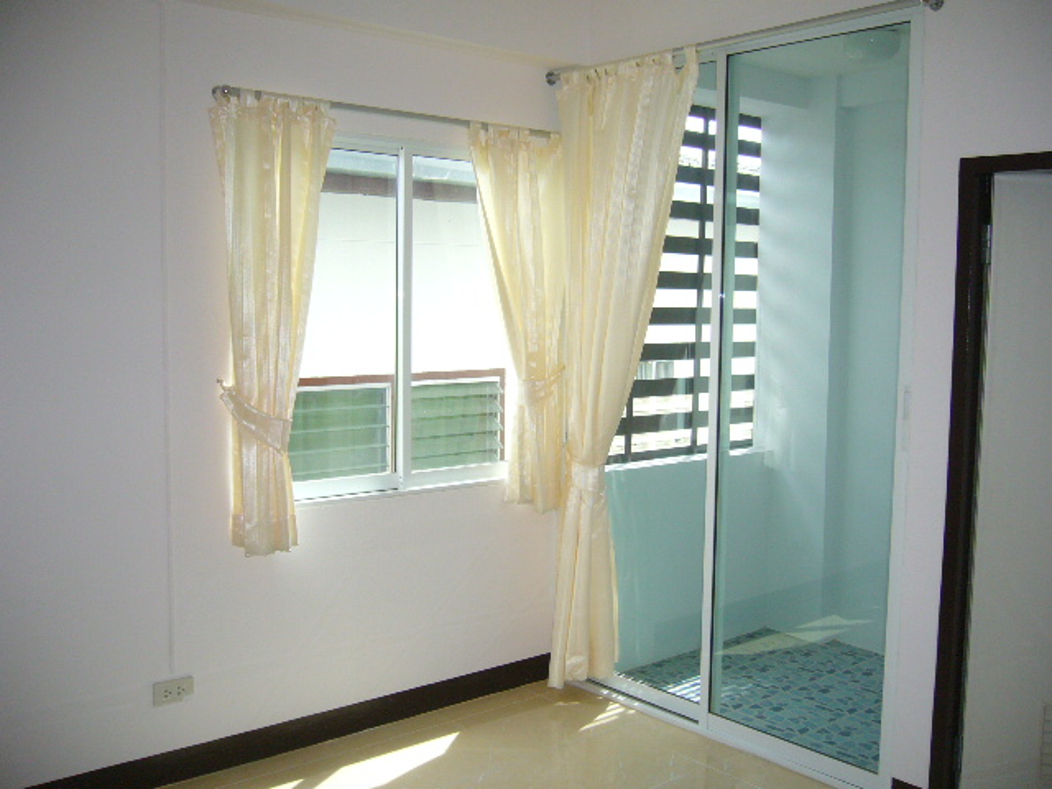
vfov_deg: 40.7
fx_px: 1064
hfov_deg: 52.6
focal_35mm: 35
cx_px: 526
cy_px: 394
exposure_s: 1/320
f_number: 2.8
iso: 100
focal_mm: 5.8
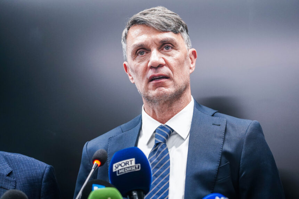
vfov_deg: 13.3
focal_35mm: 103
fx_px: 855
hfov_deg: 19.8
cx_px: 150
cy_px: 100
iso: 1600
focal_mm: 103
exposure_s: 1/125
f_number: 4
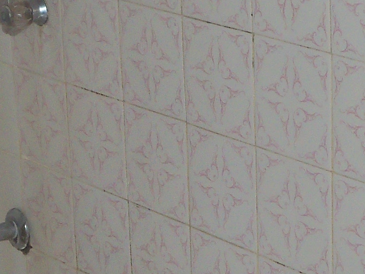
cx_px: 205
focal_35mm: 151
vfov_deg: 9.8
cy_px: 213
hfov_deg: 13.1
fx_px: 1592
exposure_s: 1/30
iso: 100
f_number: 2.9
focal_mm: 5.7
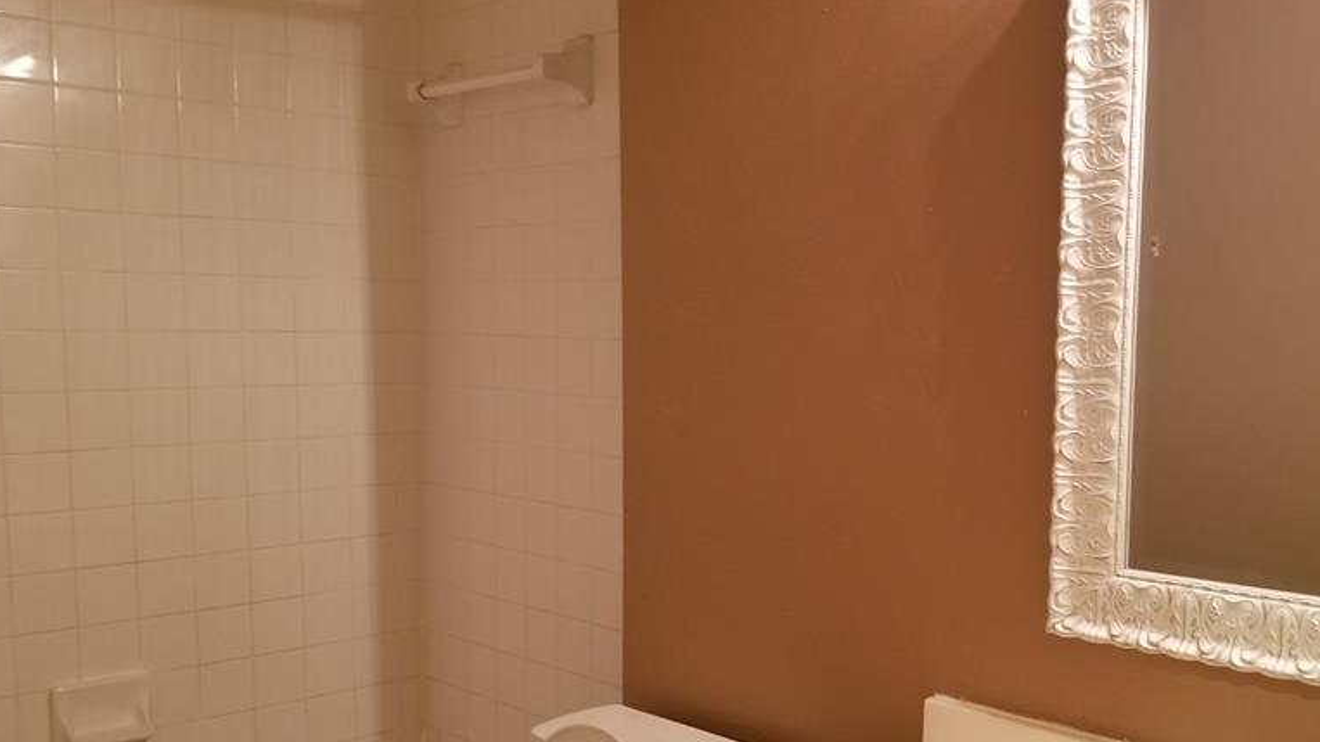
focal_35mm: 38
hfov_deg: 52.5
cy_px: 493
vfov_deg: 31.0
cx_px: 780
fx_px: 1330
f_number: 1.7
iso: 200
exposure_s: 1/13
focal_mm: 4.25
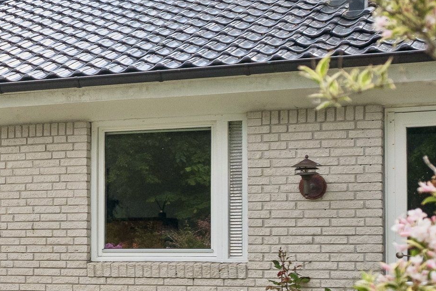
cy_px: 212
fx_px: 1187
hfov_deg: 18.7
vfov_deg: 13.9
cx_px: -189
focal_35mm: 98
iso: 800
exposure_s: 1/3200
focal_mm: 30
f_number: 4
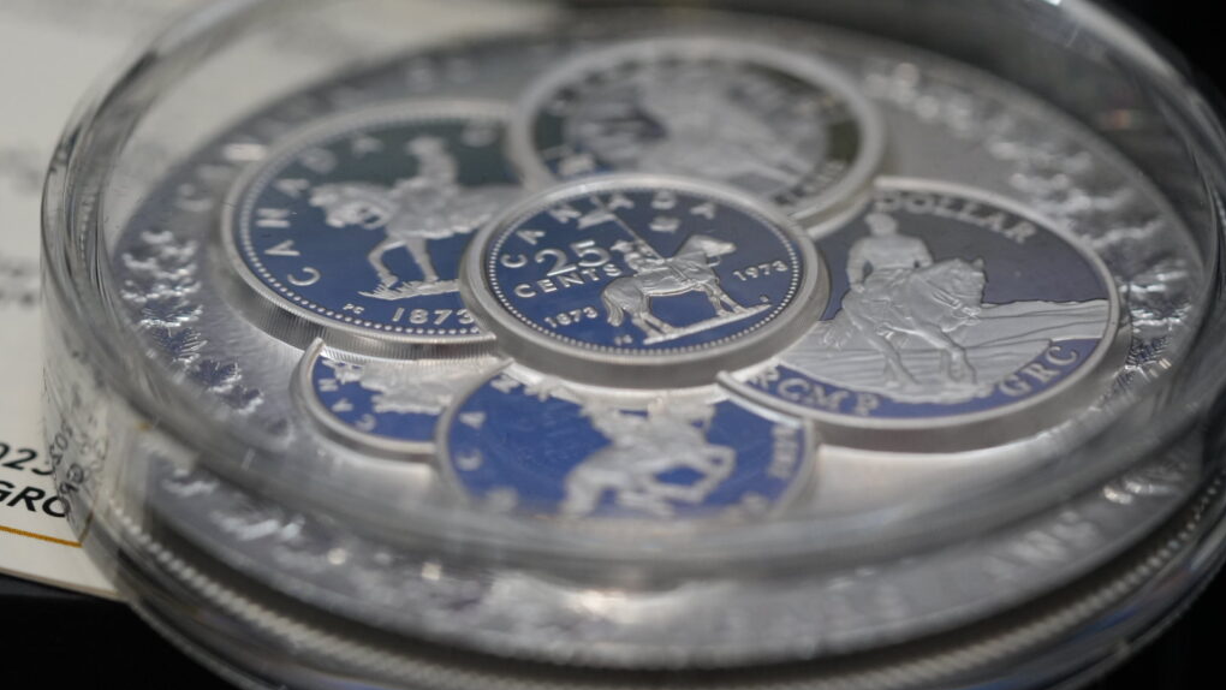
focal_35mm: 142
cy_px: 325
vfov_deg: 8.5
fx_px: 4617
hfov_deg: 15.1
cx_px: 614
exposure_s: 1/160
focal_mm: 90
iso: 1600
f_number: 4
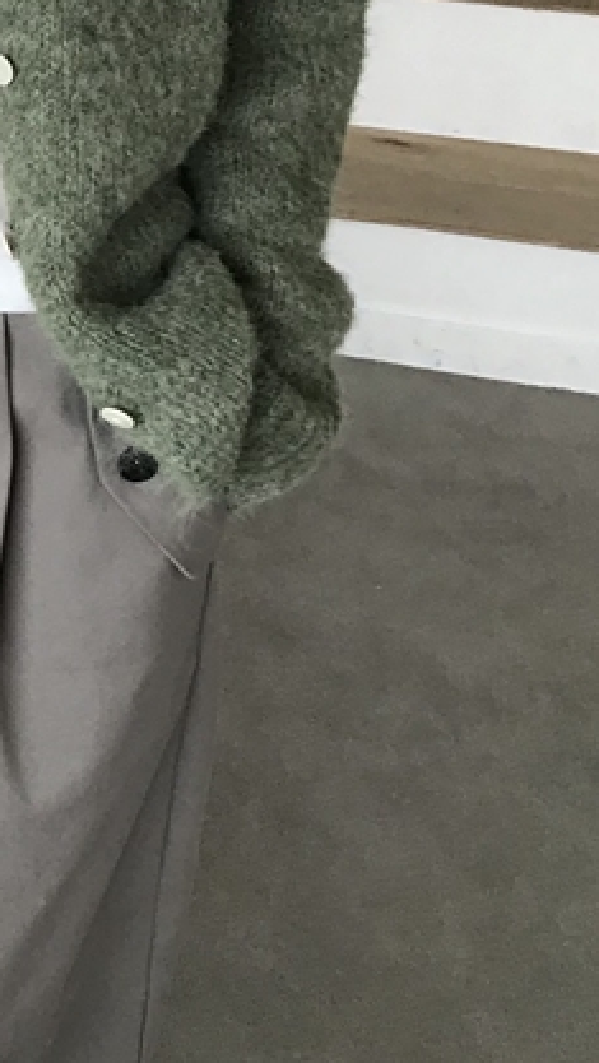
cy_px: 373
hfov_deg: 14.5
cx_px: -288
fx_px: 2199
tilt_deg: -29.3
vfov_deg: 27.0
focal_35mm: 78
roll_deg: -1.3
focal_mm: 3.99
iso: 25
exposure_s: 1/30
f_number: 1.8
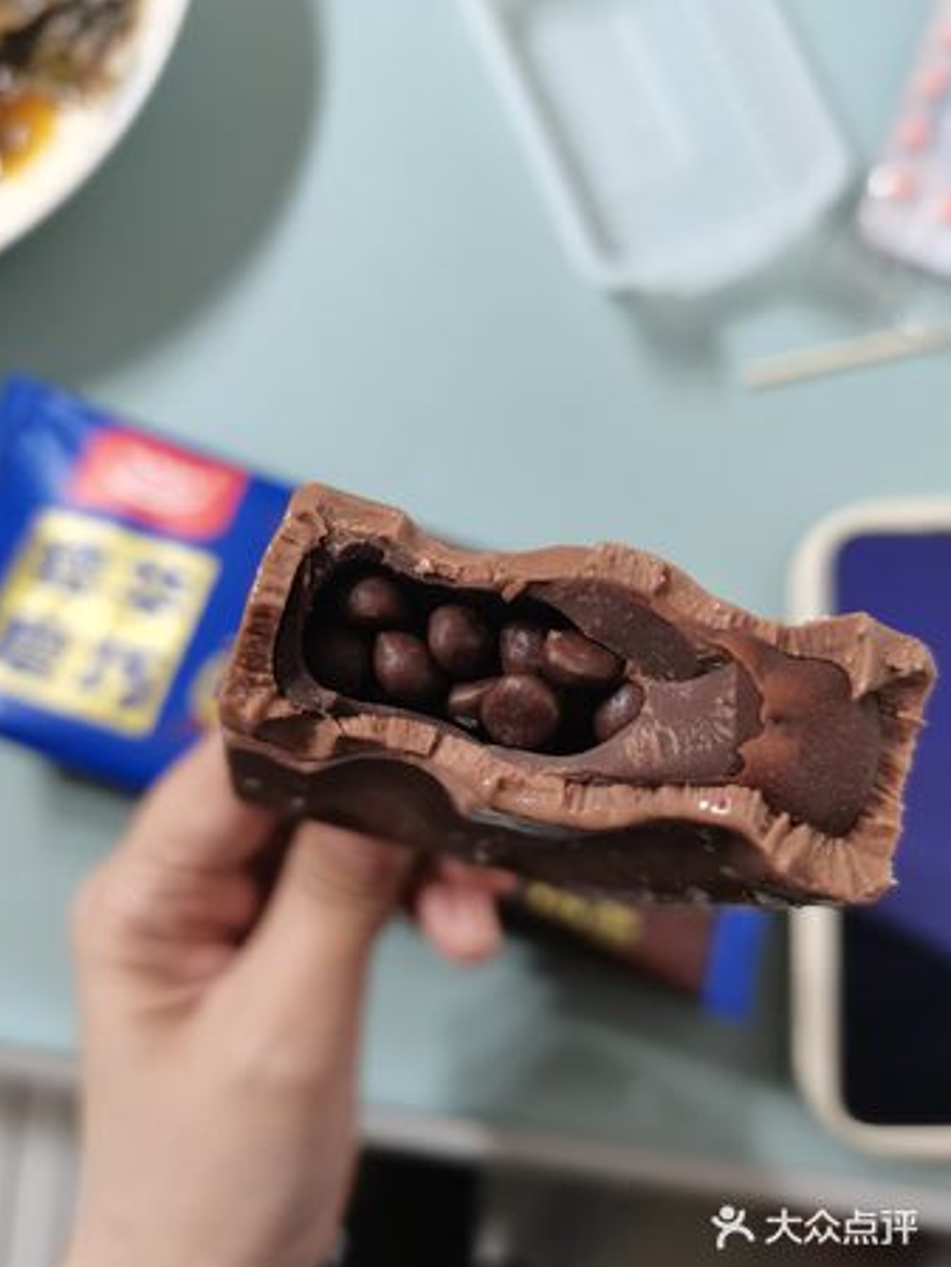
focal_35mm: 27
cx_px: 468
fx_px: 989
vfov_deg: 65.3
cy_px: 632
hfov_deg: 51.4
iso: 400
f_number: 1.8
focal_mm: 5.58
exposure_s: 1/50
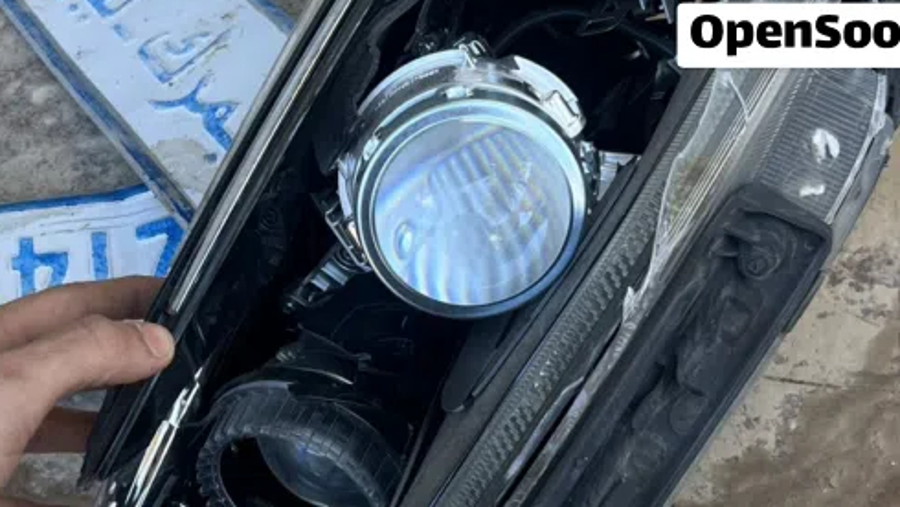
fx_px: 883
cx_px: 400
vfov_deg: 31.8
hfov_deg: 53.9
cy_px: 332
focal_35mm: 37
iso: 40
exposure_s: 1/121
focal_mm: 5.7
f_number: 1.5
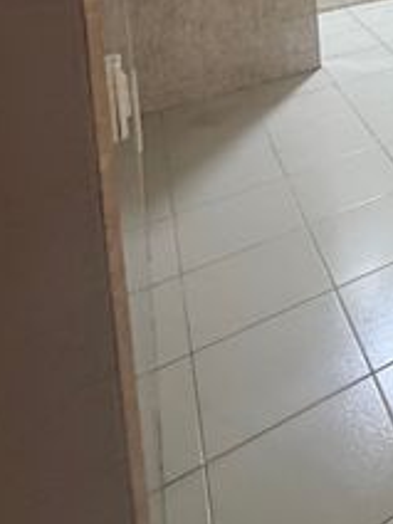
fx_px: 666
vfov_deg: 32.7
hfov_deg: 24.7
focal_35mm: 44
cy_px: -150
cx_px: 603
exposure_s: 1/60
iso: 500
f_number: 2.2
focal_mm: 2.22
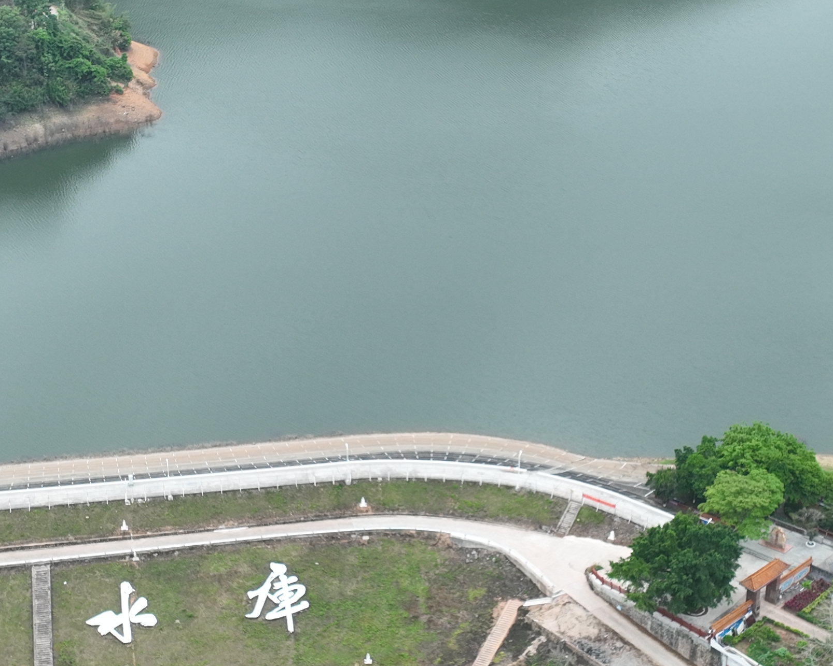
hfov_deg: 24.7
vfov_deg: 19.9
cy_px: 341
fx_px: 1898
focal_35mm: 77
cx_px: 406
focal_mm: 12.29
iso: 140
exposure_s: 1/500
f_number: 2.8
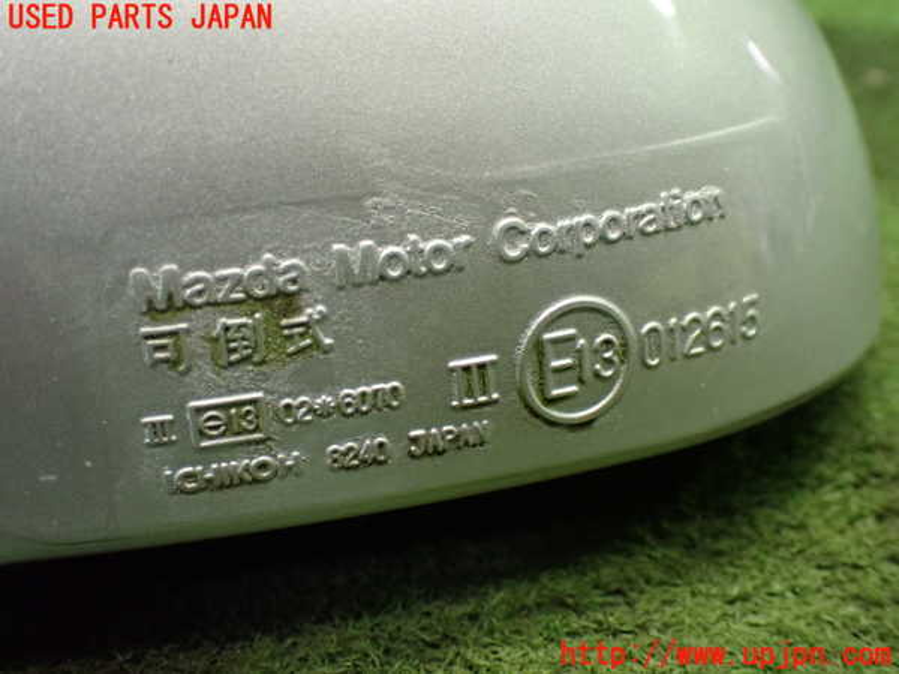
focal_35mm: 38
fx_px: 987
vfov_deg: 37.7
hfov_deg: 49.0
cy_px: 337
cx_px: 450
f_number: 2.7
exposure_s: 1/100
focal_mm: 6.83
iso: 800
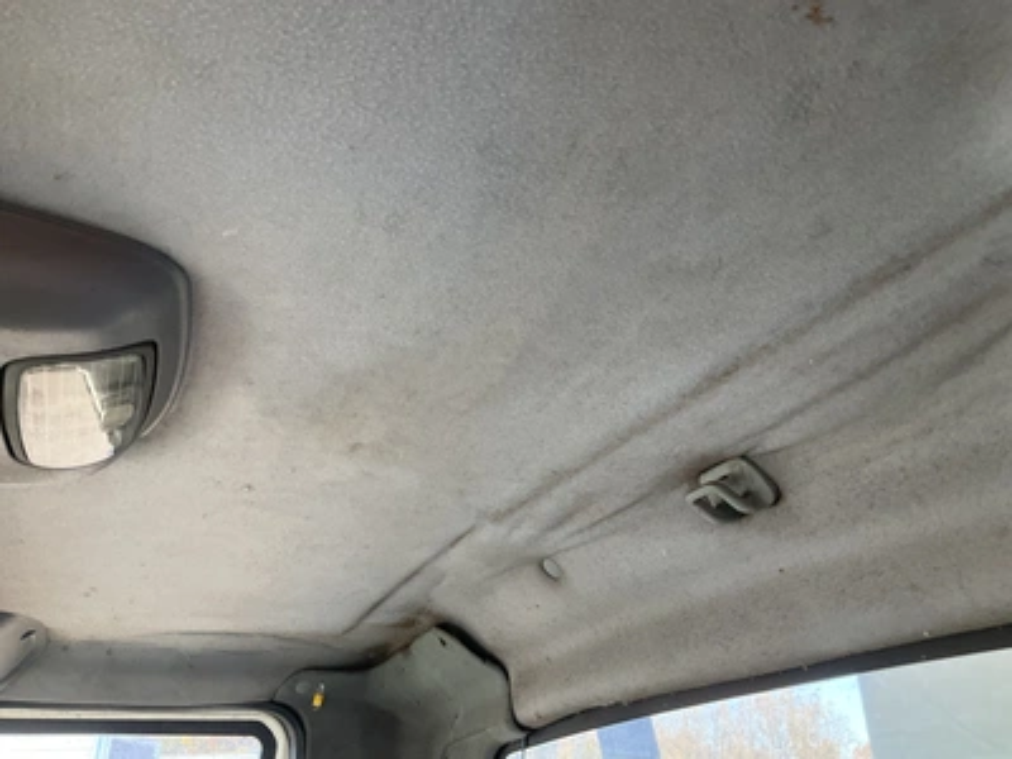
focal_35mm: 29
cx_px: 506
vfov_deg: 48.2
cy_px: 380
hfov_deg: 61.7
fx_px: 848
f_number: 1.8
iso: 64
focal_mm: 3
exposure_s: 1/122
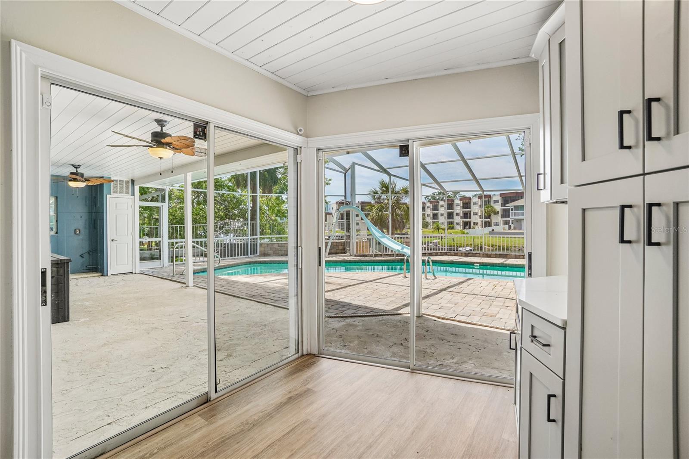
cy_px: 230
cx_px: 344
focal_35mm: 15
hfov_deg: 100.4
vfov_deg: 77.3
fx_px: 287
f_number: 8
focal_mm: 10
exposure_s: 1/60
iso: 100
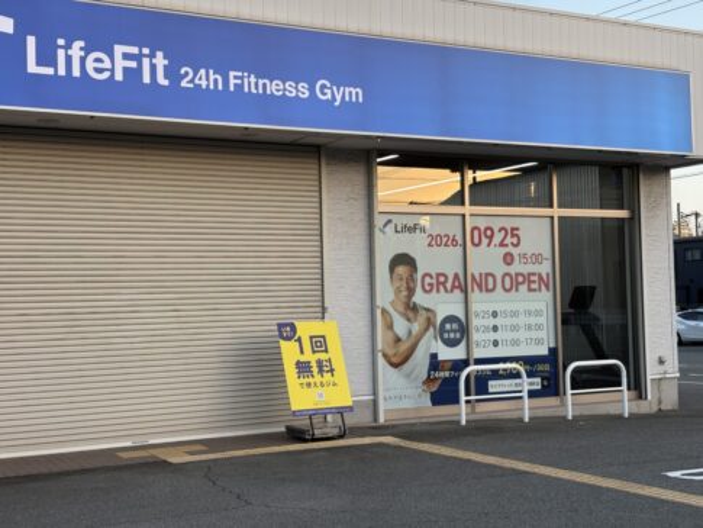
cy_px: 264
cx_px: 352
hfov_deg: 36.8
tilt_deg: +3.3
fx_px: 1056
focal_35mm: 52
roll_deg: +1.7
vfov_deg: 28.0
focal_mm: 5.96
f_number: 1.6
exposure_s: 1/316
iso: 32
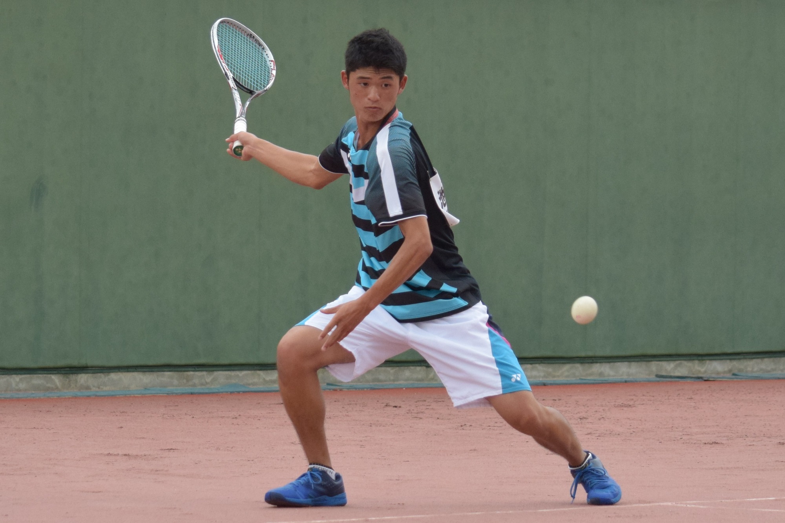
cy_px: 262
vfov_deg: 10.8
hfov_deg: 16.1
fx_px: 2780
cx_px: 392
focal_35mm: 128
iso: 1250
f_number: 4.5
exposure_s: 1/2500
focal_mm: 85
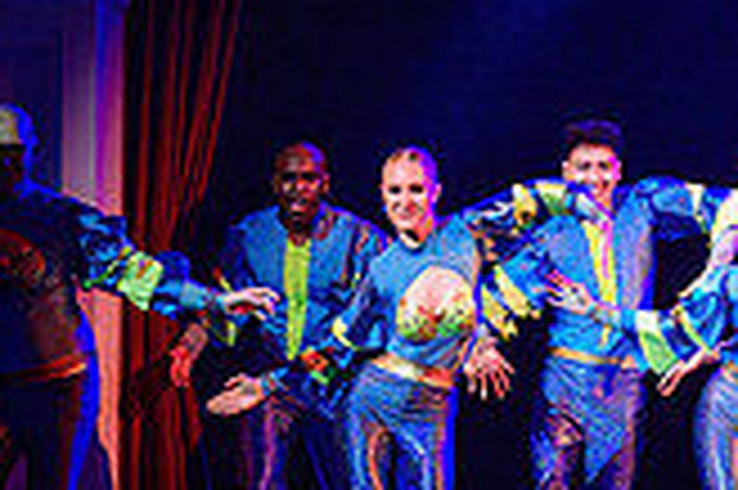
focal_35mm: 252
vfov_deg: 5.4
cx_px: 778
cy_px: 362
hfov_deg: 8.1
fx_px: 5161
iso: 1600
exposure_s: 1/250
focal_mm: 70
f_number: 2.8
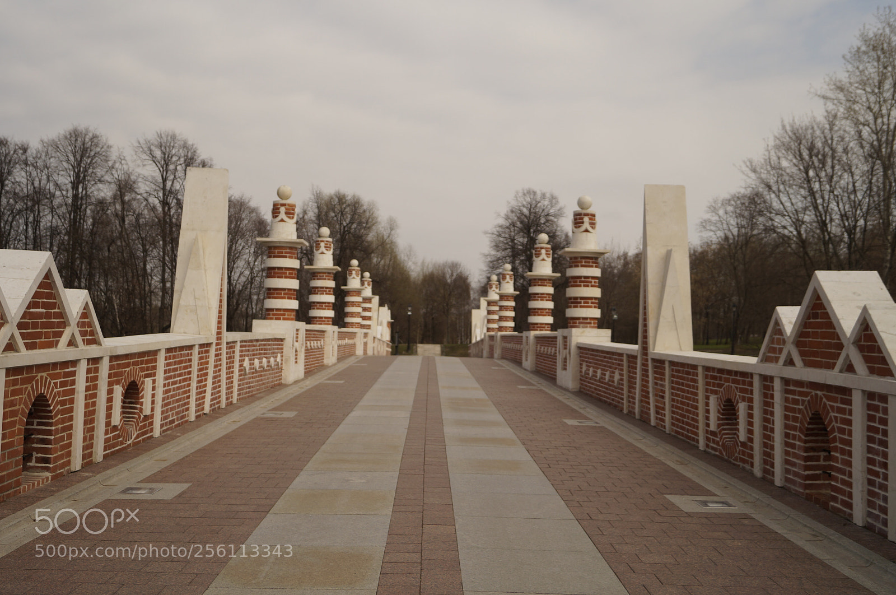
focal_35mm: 36
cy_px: 298
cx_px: 448
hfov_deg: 53.2
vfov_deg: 36.8
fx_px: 895
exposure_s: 1/2000
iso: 100
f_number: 4
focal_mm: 24
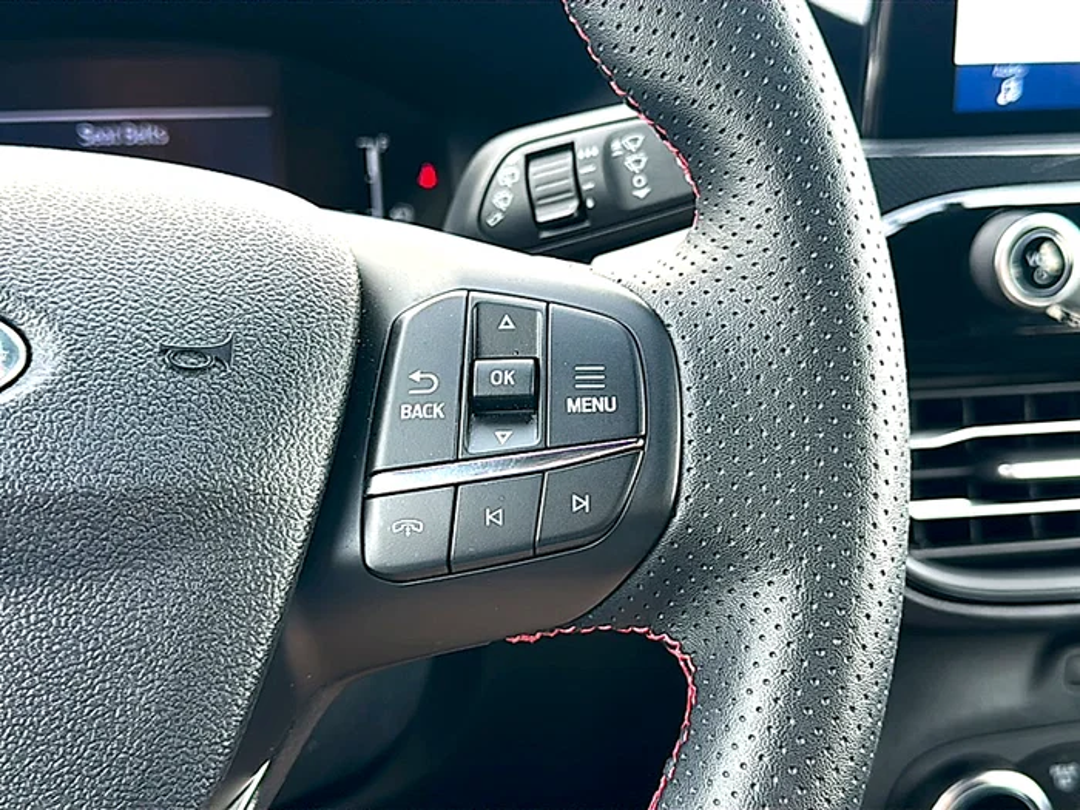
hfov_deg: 49.0
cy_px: 405
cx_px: 540
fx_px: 1186
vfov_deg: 37.7
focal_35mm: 38
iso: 50
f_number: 1.78
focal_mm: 6.86
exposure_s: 1/79
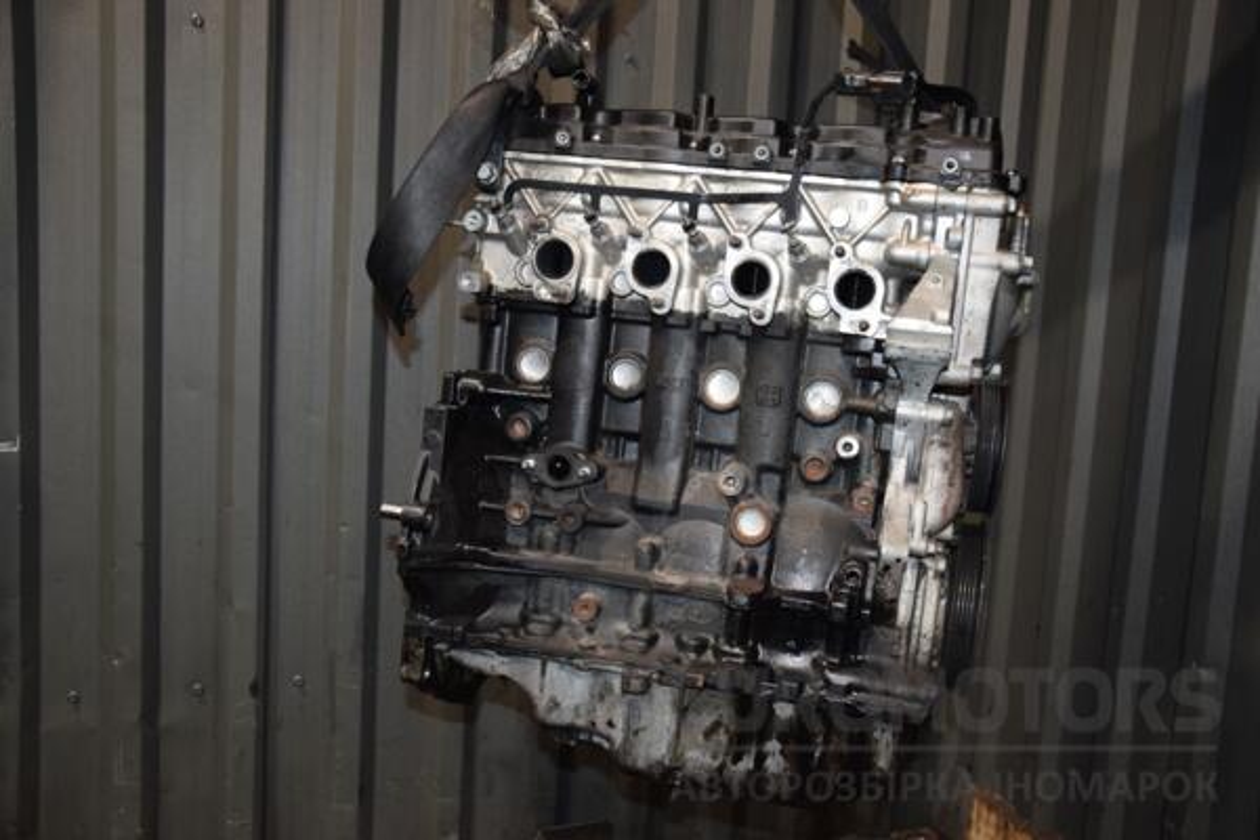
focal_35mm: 33
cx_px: 630
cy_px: 420
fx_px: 1155
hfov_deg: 57.2
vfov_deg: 40.0
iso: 800
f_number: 5
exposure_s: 1/60
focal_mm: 22
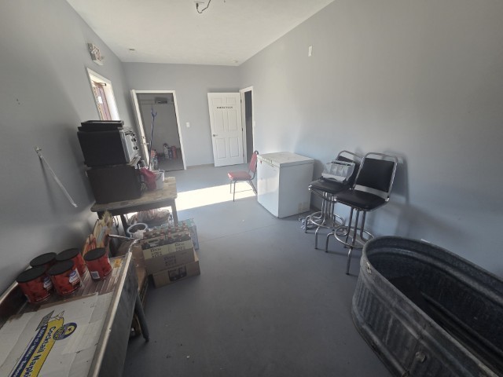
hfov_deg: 106.2
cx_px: 252
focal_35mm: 13
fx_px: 189
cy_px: 188
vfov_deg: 89.9
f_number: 2.2
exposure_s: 1/120
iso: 64
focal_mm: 2.2
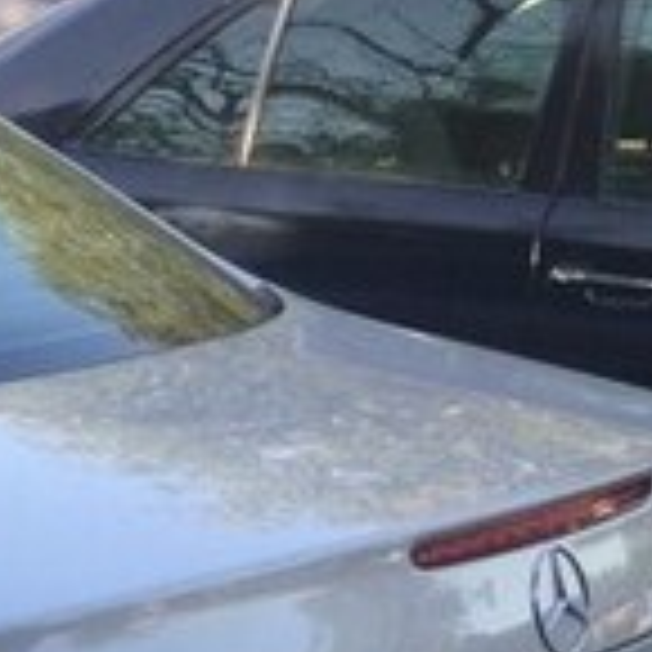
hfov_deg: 12.4
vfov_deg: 14.1
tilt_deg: -21.8
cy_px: 924
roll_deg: -0.2
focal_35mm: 117
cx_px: -809
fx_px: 2493
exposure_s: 1/232
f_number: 2.2
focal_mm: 4.15
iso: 32
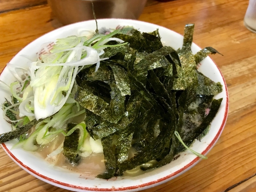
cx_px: 126
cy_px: 98
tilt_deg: -49.9
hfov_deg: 61.7
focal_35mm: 29
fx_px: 214
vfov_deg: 48.2
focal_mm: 3.99
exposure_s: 1/20
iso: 40
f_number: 1.8
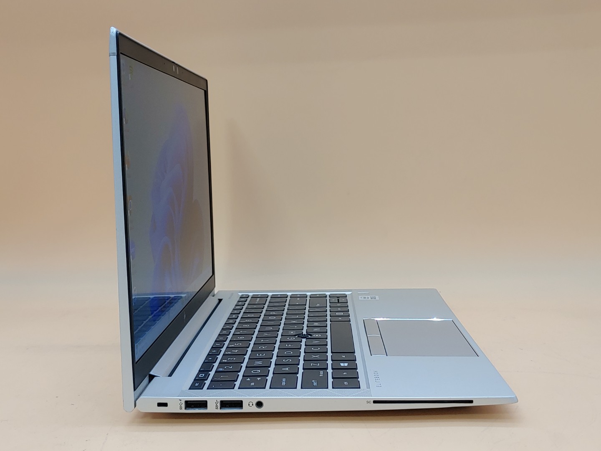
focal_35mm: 44
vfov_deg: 32.9
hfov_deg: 42.9
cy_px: 226
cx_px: 300
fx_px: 764
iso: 50
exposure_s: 1/62
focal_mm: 4.36
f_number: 1.8
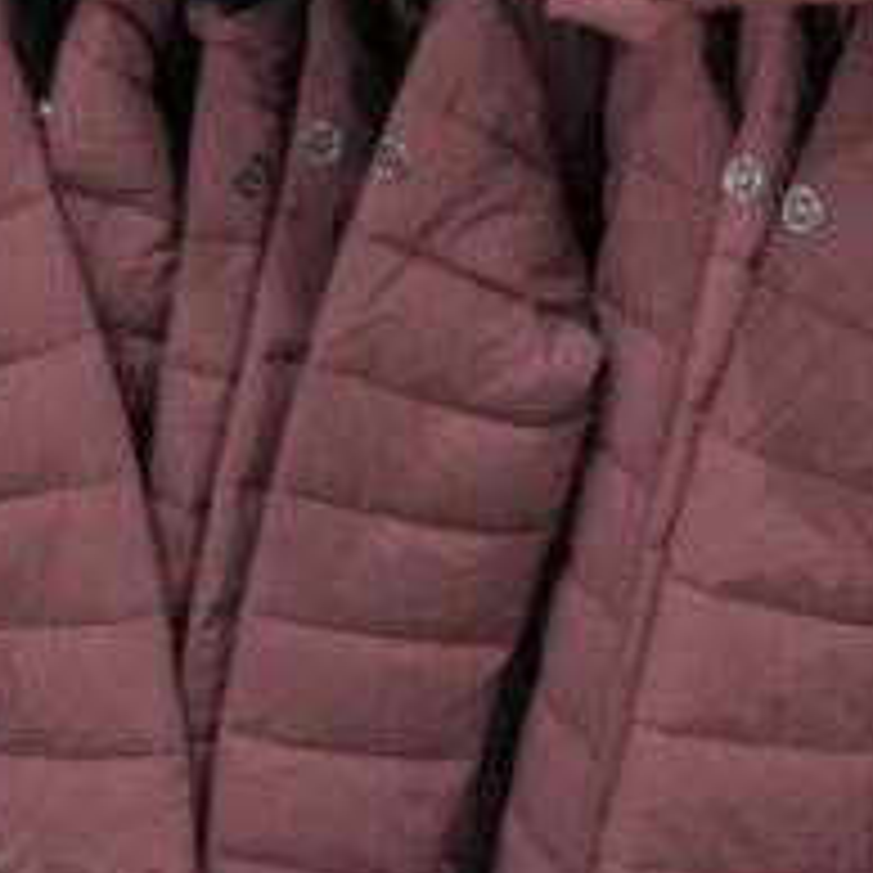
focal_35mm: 129
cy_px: -698
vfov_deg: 12.4
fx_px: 3681
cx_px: 576
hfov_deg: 13.5
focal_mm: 6.9
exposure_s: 1/42.7
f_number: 1.68
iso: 51
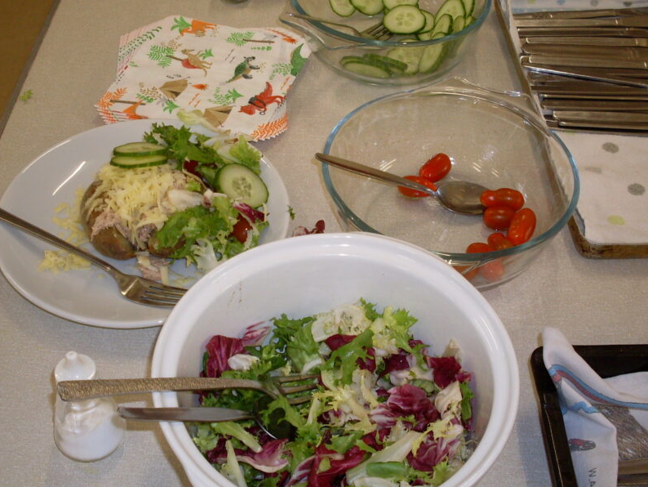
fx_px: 918
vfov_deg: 29.7
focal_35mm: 49
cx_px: 331
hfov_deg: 38.9
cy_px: 226
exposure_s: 1/45
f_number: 2.8
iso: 100
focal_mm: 6.3
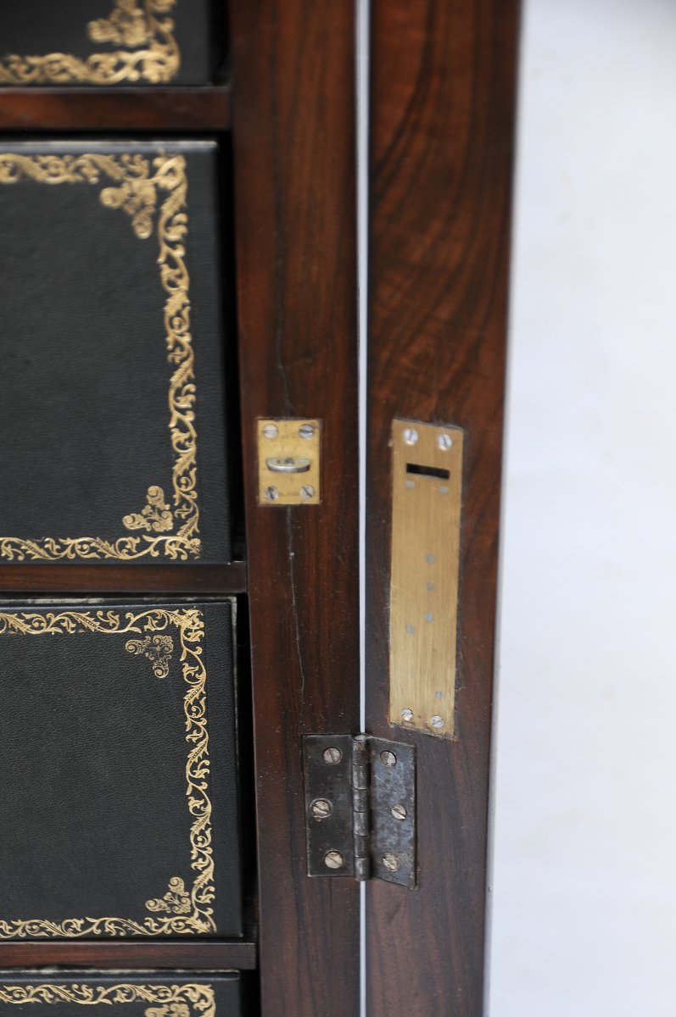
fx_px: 1779
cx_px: 338
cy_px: 508
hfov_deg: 21.5
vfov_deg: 31.9
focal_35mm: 63
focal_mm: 42
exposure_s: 1/80
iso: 250
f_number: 3.5
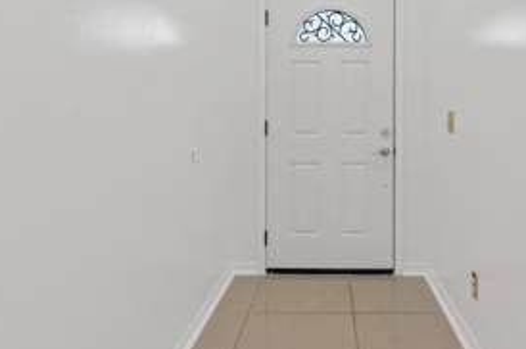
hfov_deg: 61.9
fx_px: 432
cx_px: 326
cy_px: 116
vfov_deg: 43.4
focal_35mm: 30
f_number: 9
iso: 400
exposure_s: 1/10
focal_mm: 16.9
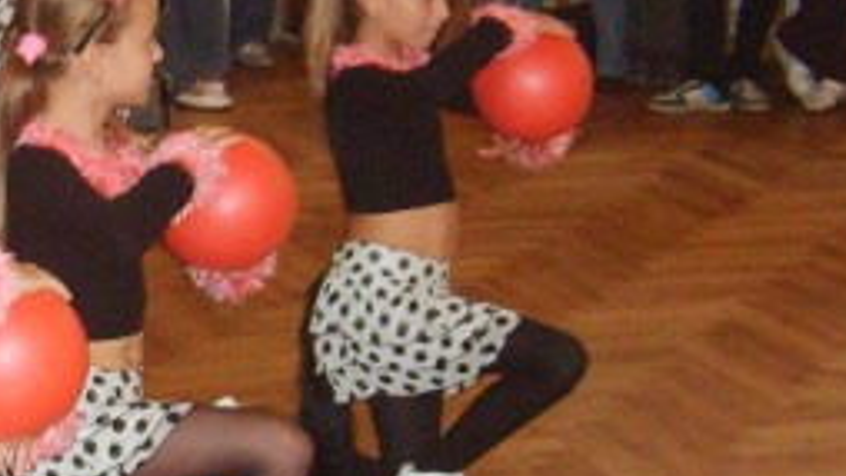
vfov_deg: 10.1
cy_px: 296
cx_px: -70
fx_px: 2692
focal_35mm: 120
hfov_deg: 17.3
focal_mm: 5.8
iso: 253
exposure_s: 1/45
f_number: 2.8
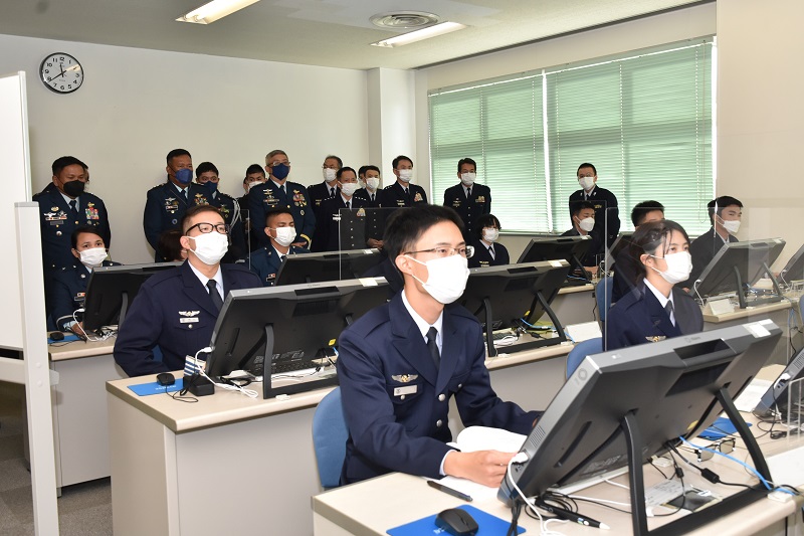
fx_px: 737
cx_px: 402
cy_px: 268
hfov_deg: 57.2
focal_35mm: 33
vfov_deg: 40.0
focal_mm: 22
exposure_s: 1/250
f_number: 6.3
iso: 800
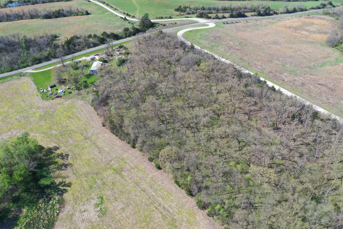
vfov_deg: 46.4
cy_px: 114
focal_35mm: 28
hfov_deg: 65.5
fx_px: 267
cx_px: 172
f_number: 5
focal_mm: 10.26
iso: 100
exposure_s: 1/240
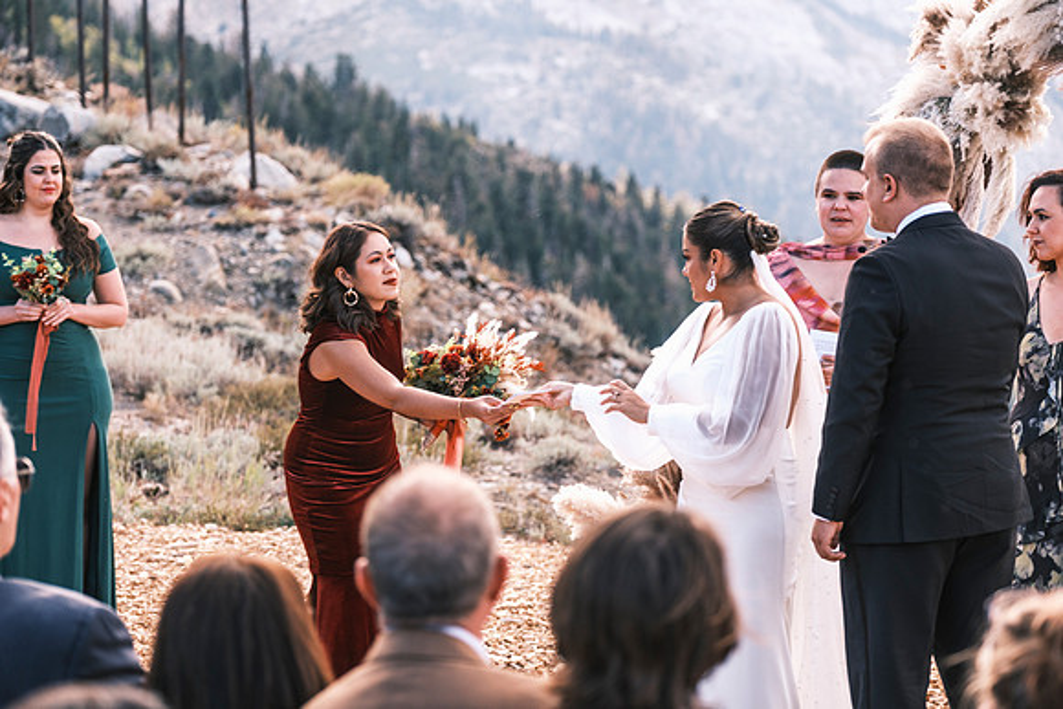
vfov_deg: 12.8
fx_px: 3160
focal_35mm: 107
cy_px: 354
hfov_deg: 19.1
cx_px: 532
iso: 400
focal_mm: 71.5
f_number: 2.8
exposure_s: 1/480
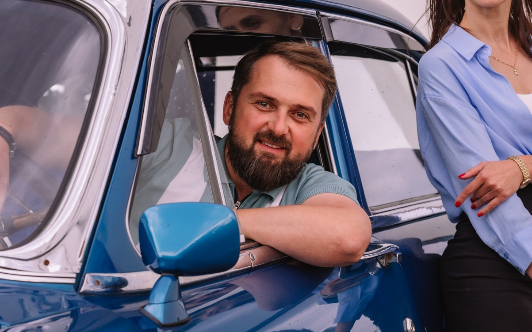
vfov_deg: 12.5
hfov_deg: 19.8
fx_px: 1522
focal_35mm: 105
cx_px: 322
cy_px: 163
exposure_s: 1/160
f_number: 5.6
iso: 320
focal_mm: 62
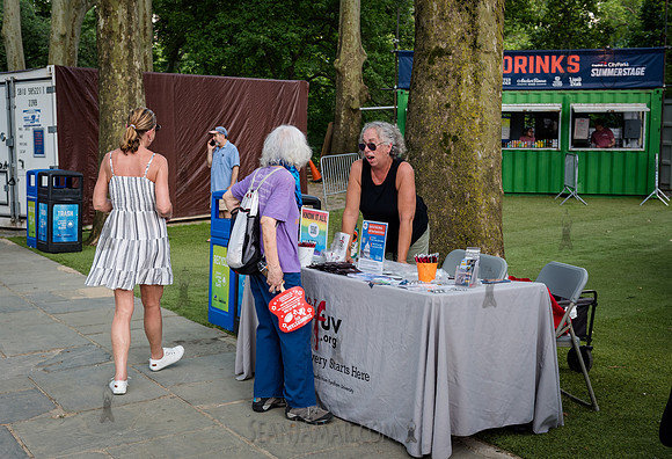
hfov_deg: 41.1
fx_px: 895
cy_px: 217
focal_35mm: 48
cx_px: 310
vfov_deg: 28.8
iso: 400
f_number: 5
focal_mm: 44
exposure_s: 1/160
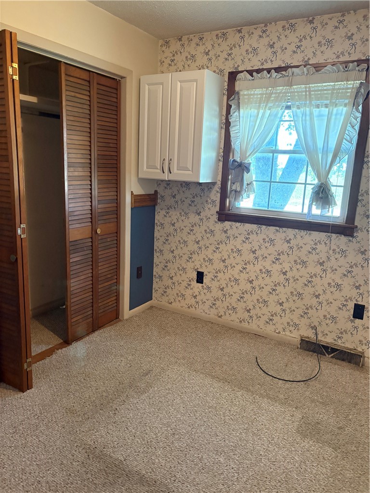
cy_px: 246
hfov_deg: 53.1
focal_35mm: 26
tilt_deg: -11.3
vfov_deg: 67.3
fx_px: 371
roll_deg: -3.3
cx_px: 185
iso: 400
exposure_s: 1/40
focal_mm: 5.96
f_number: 1.6
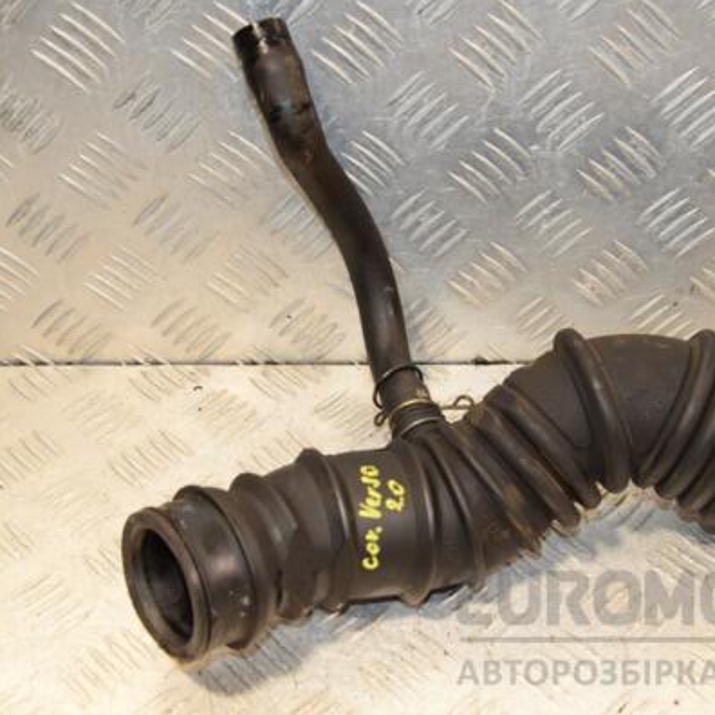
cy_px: 358
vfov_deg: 29.6
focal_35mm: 58
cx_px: 422
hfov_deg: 29.5
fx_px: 1355
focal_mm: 30
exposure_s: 1/200
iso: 1600
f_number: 6.3
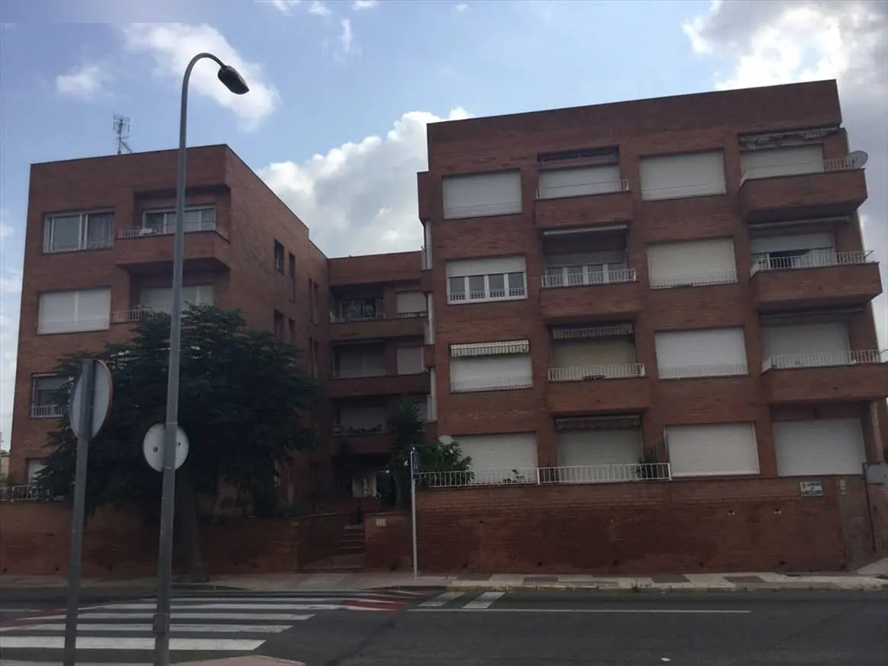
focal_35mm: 31
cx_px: 444
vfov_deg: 45.4
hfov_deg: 58.3
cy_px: 333
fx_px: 795
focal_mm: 3.3
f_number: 2.4
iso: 25
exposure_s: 1/1235
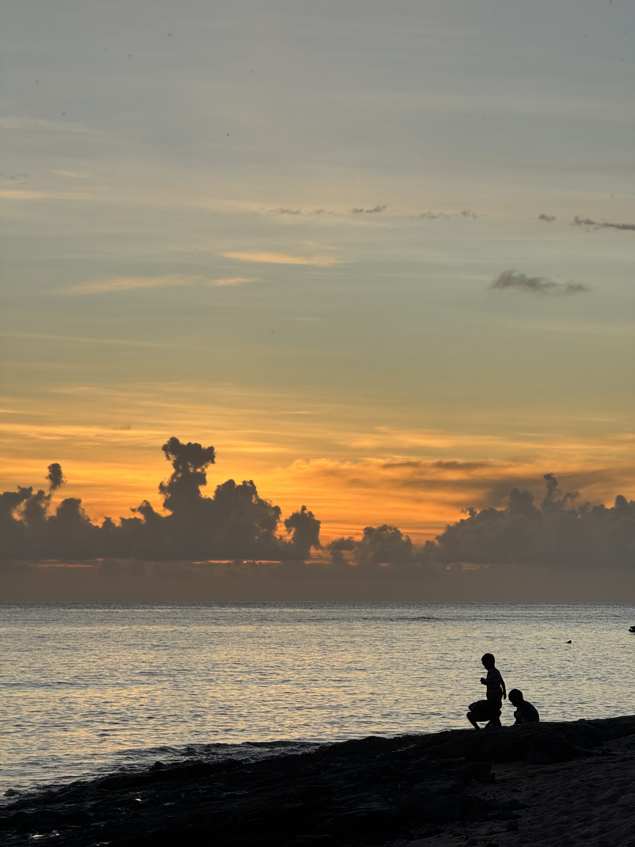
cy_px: 424
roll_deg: -0.5
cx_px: 318
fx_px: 2935
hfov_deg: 12.3
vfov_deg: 16.4
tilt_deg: +3.7
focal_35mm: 120
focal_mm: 15.66
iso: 50
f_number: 2.8
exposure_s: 1/169
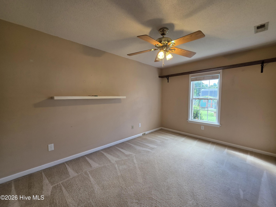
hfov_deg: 106.2
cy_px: 104
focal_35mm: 13
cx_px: 138
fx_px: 104
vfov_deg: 89.9
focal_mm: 2.2
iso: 125
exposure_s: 1/120
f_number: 1.9
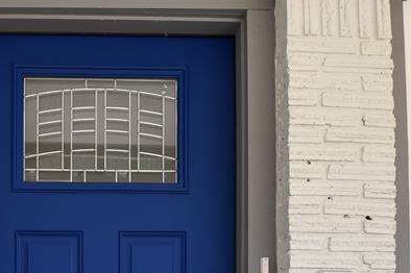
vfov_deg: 28.3
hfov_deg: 47.7
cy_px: 352
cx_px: 101
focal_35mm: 39
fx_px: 445
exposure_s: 1/125
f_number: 5.6
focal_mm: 10
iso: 110
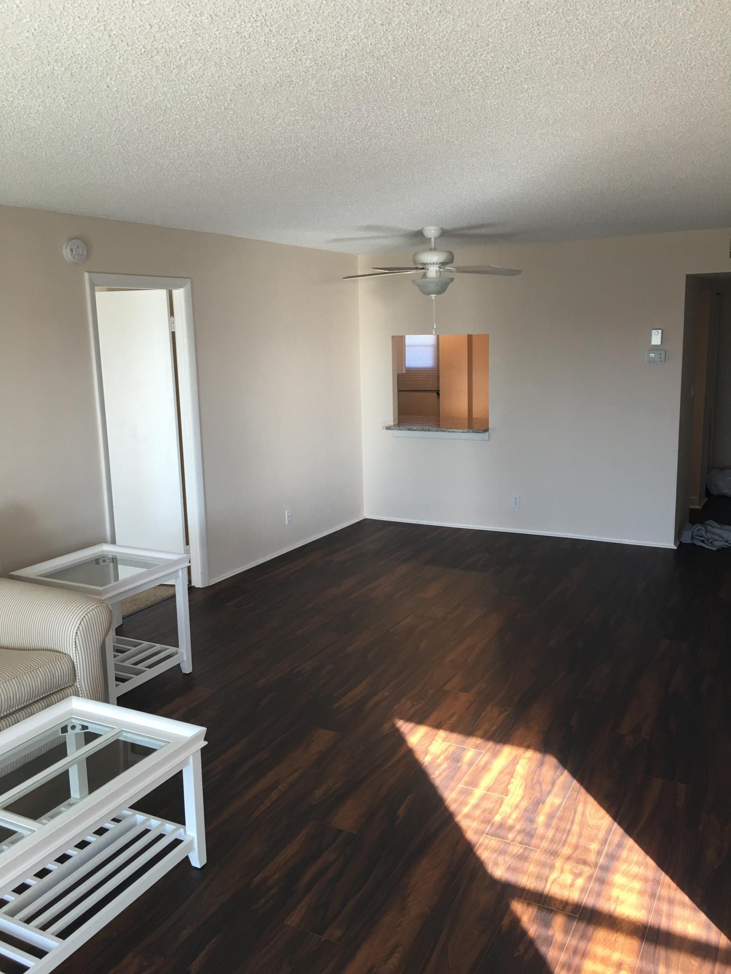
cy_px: 487
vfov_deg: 61.7
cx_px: 366
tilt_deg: -10.3
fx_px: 817
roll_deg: +1.5
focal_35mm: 29
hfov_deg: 48.2
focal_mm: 4.15
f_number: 2.2
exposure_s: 1/30
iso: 25
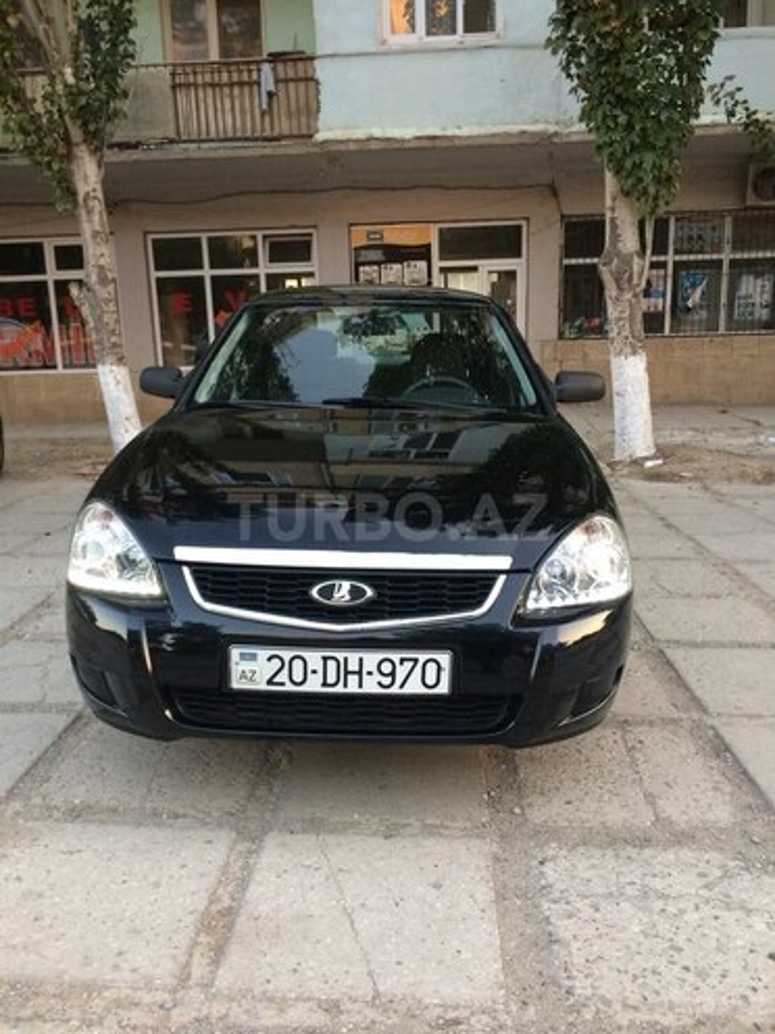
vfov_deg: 61.7
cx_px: 388
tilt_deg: -13.1
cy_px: 517
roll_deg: +2.7
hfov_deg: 48.2
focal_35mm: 29
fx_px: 866
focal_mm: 4.15
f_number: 2.2
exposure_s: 1/33
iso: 50
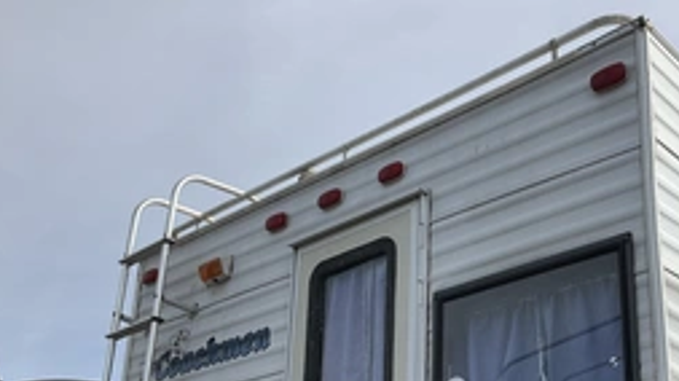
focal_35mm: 50
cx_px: 486
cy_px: 335
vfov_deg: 23.4
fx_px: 900
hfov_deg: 40.5
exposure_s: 1/2058
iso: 25
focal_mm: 3
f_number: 1.8
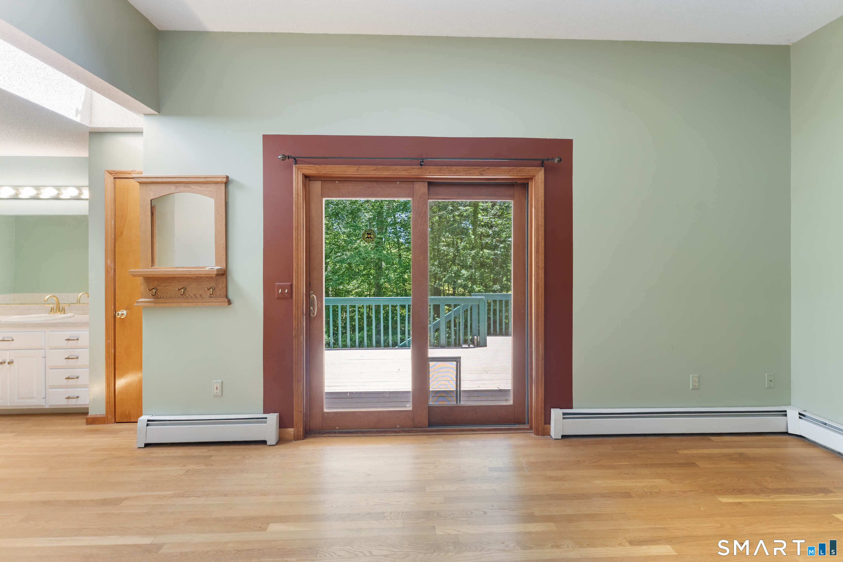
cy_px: 281
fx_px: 361
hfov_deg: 98.9
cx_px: 422
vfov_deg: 75.9
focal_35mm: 15
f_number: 8
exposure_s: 1/2.5
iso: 800
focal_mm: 15.4
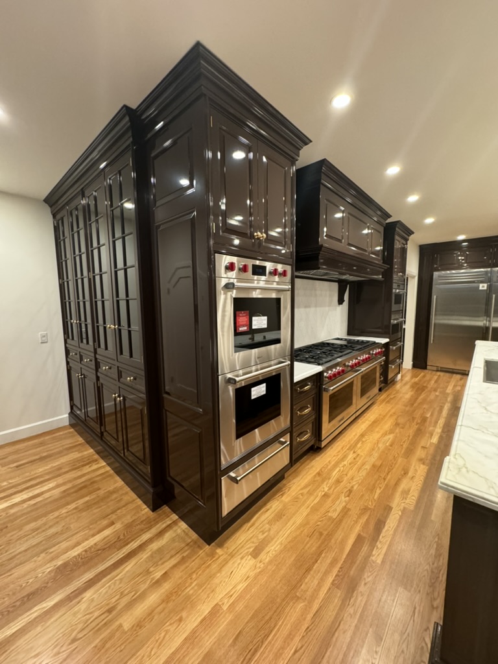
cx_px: 249
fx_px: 269
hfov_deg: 85.7
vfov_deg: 102.1
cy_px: 332
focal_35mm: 14
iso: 400
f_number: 2.2
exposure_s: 1/60
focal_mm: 2.22
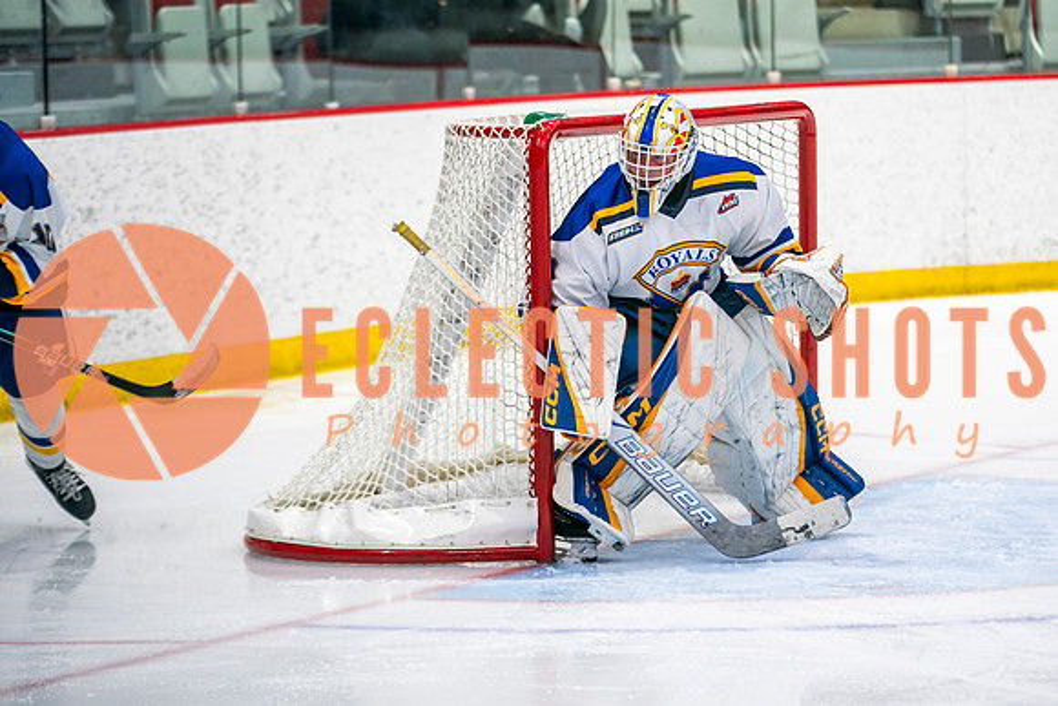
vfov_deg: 7.2
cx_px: 695
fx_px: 5577
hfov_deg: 10.8
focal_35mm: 190
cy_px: 242
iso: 640
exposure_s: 1/640
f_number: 2.8
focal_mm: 142
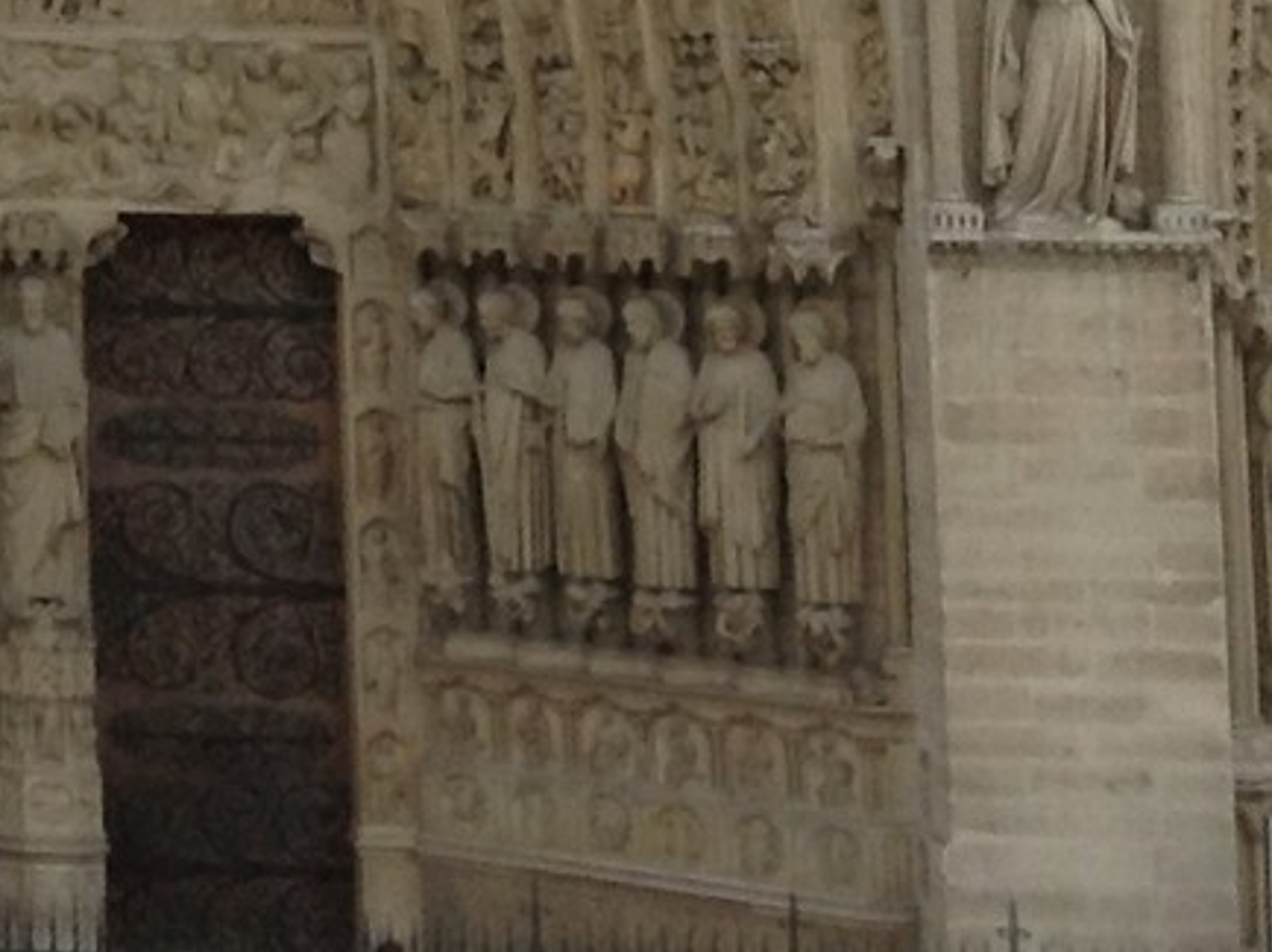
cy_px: -633
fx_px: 5582
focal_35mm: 152
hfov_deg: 11.9
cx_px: -1117
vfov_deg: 9.4
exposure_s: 1/864
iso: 32
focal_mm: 3.3
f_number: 2.4
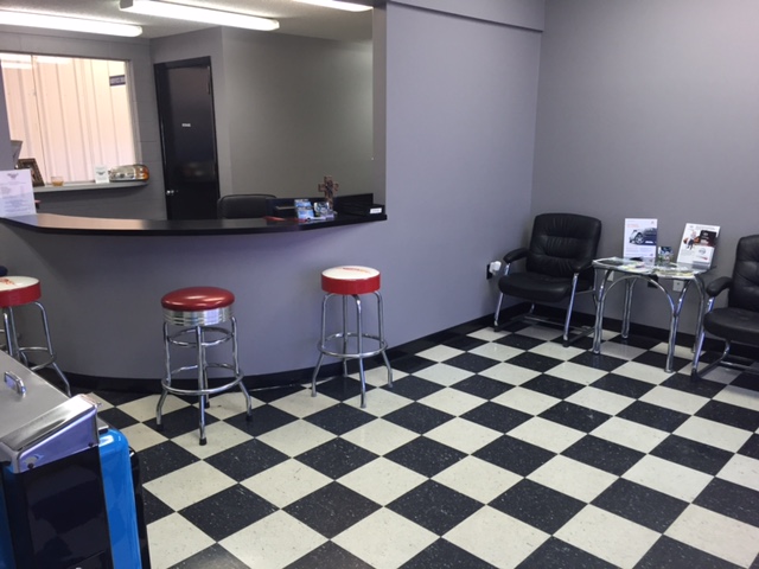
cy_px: 284
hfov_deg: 61.7
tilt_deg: -13.8
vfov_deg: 48.2
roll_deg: +0.2
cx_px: 380
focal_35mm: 29
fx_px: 636
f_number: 2.2
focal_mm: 4.15
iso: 50
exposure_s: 1/30
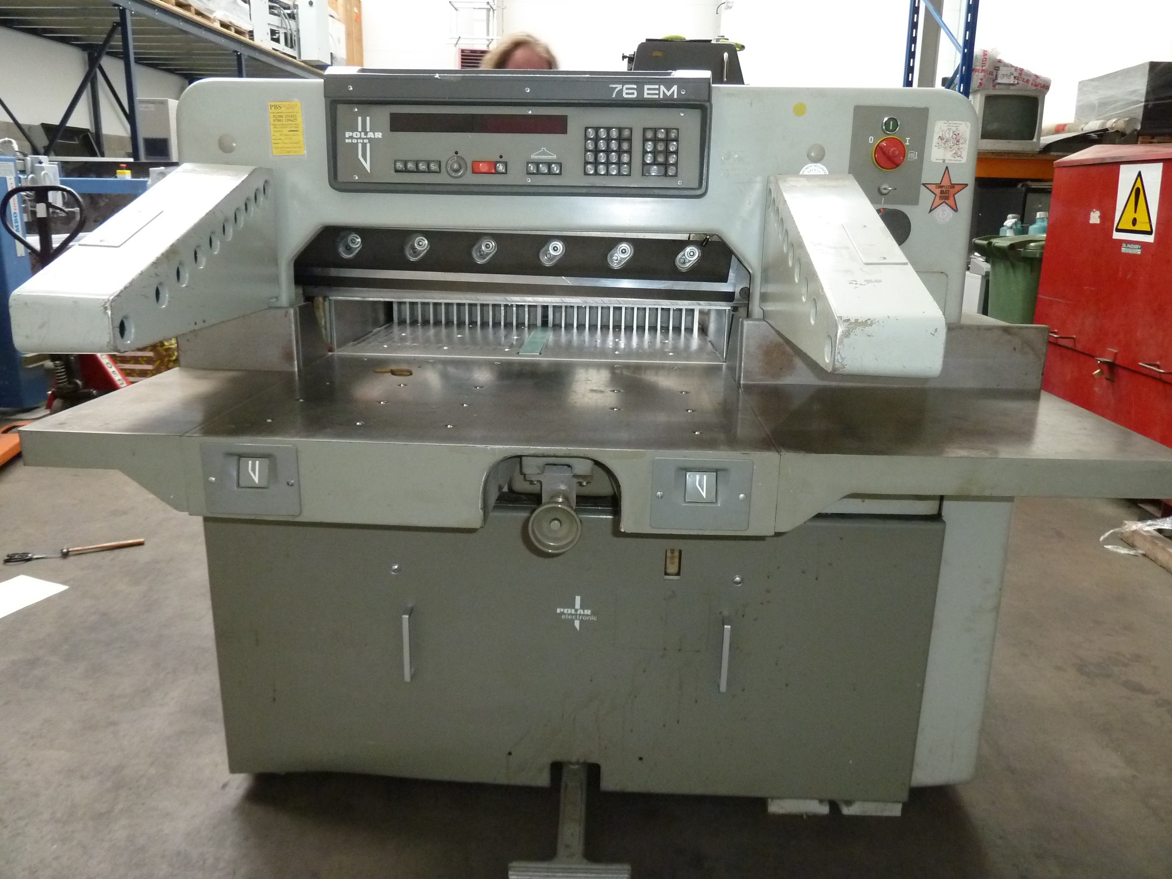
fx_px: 846
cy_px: 440
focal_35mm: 25
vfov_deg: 54.9
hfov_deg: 69.4
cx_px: 586
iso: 320
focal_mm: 4.1
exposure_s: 1/30
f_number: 3.3
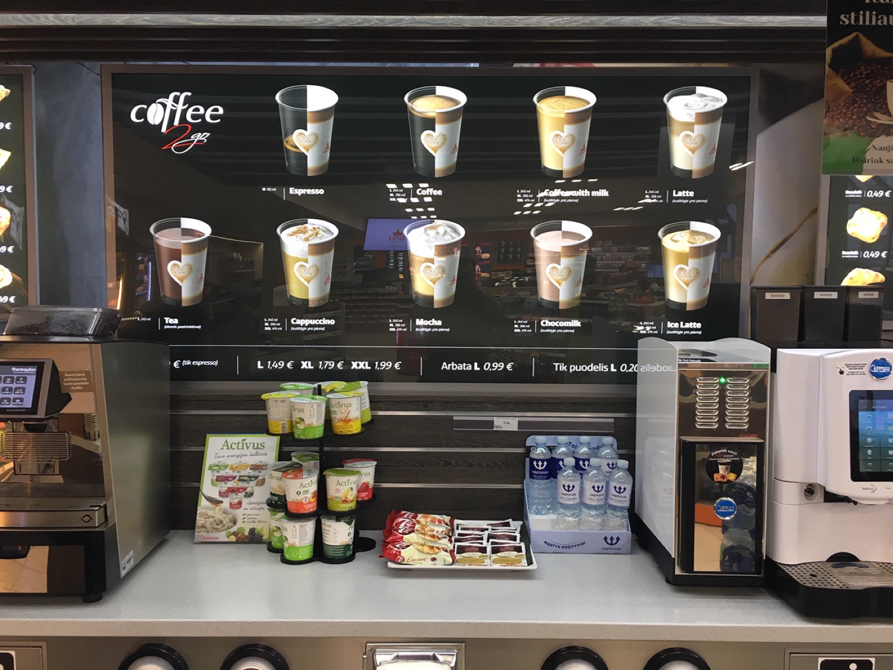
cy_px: 335
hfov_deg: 61.7
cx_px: 446
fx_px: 748
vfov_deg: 48.2
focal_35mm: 29
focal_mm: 4.15
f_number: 2.2
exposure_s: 1/33
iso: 80
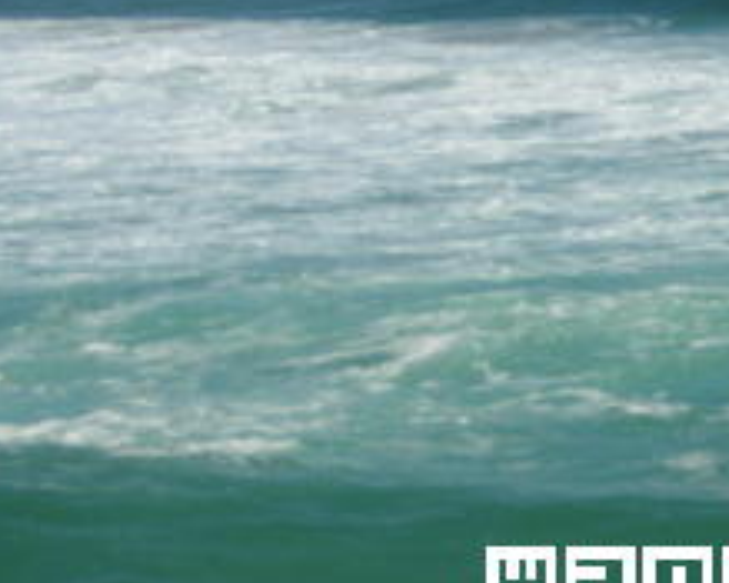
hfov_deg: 6.8
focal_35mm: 284
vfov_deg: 5.4
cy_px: -27
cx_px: 608
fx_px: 6125
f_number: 5.3
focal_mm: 19.2
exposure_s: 1/450
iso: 50
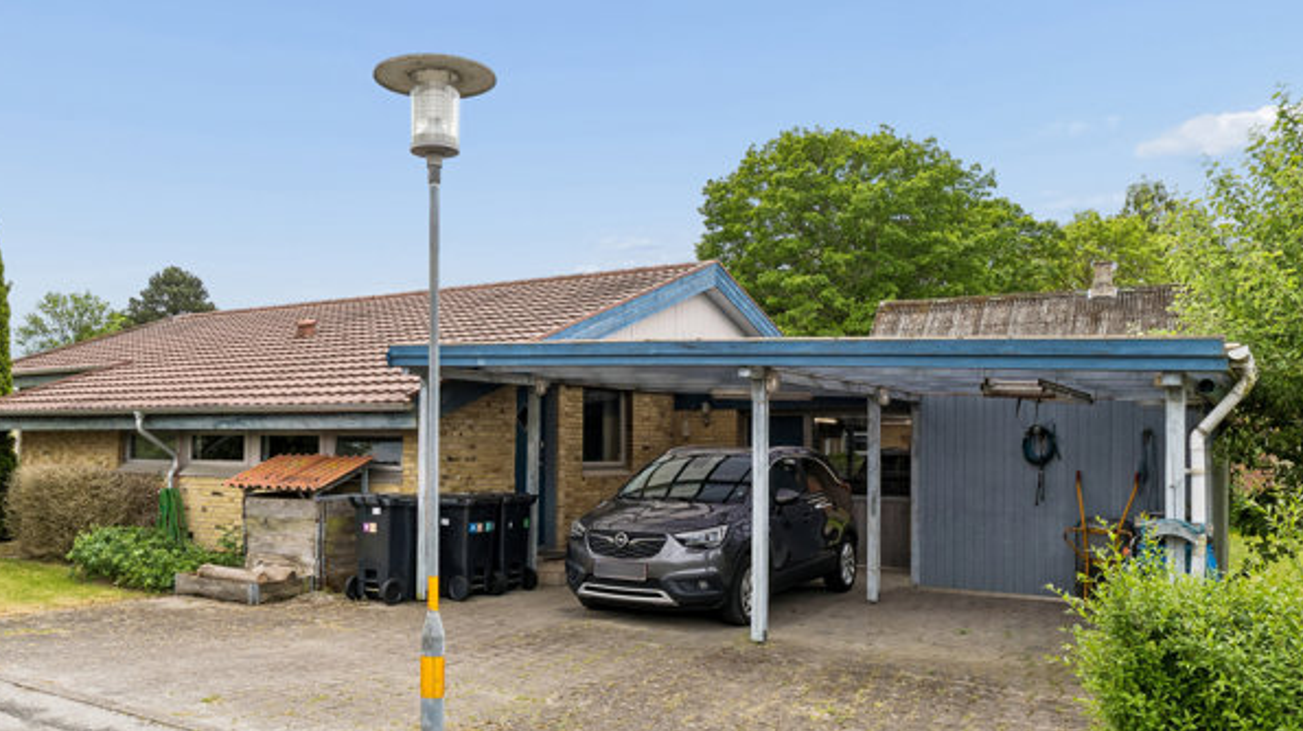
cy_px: 423
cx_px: 565
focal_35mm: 32
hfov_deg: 61.3
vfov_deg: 36.9
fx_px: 1095
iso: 250
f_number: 8
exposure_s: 1/320
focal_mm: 15
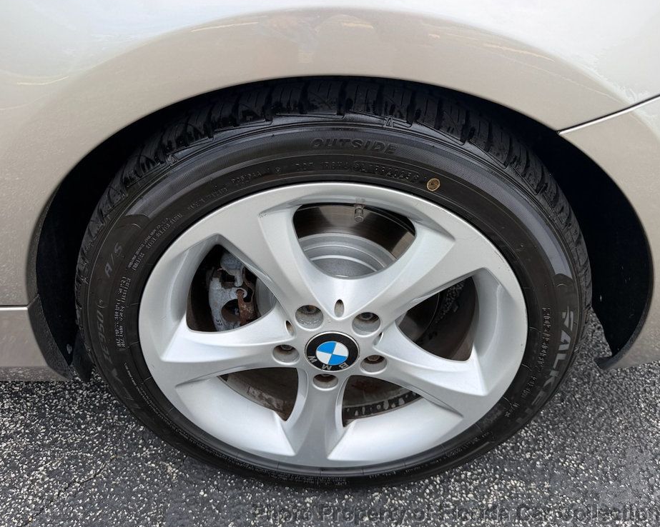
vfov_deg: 54.9
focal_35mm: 26
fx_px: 508
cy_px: 264
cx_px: 332
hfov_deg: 66.0
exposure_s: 1/1139
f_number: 1.78
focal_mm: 6.76
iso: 100
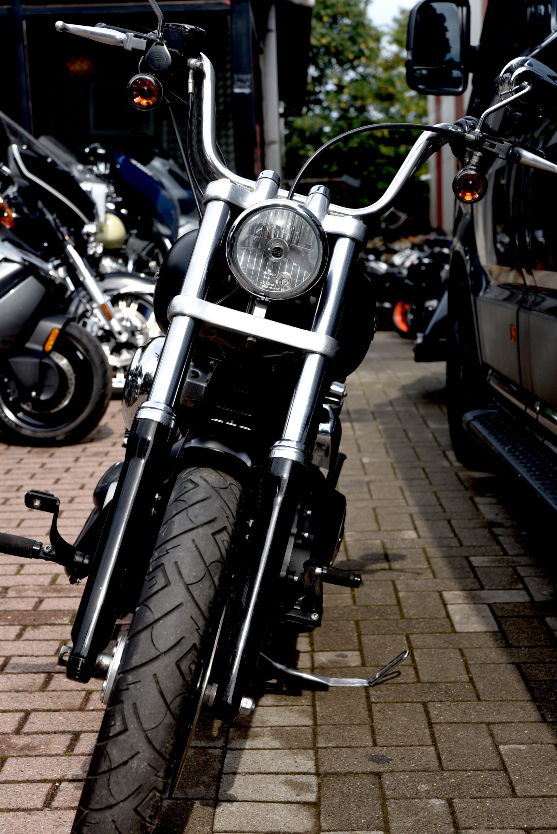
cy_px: 417
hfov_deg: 21.9
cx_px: 278
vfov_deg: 32.4
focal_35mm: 62
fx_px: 1437
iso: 100
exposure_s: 1/160
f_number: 6.3
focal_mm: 62
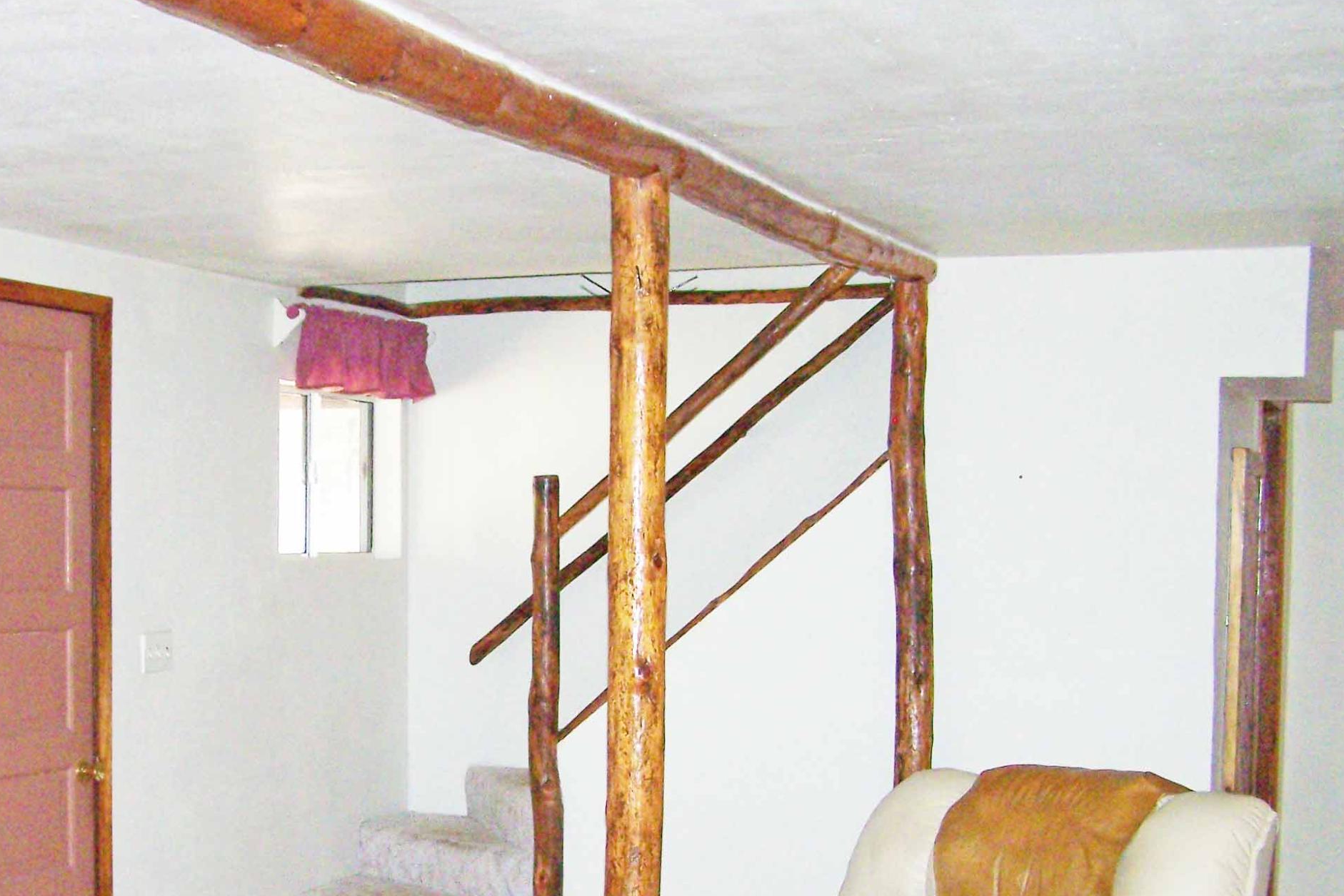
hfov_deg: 31.3
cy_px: 705
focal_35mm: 63
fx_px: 2352
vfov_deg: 21.3
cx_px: 337
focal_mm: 6.3
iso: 160
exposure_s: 1/60
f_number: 2.8
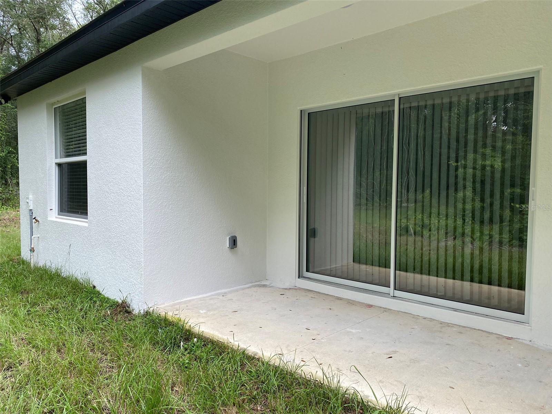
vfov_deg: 53.1
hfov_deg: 67.3
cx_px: 276
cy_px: 207
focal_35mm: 26
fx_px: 415
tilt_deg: -4.2
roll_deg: -0.8
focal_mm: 4.25
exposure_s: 1/460
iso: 32
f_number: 1.8
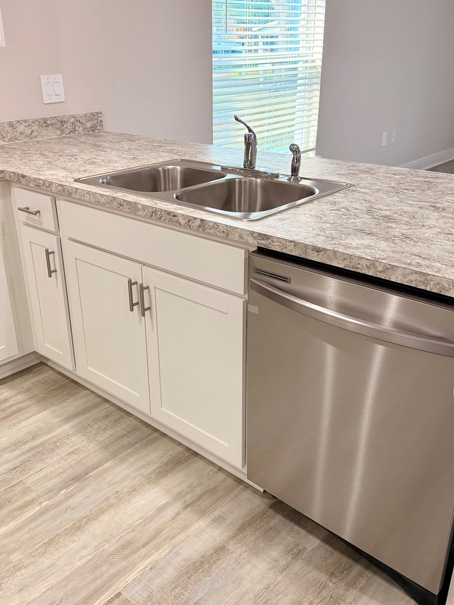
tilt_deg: -23.5
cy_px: 298
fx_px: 577
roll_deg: +1.0
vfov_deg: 55.4
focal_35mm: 33
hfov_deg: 42.9
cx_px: 197
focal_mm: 6.76
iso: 200
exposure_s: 1/180
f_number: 1.78
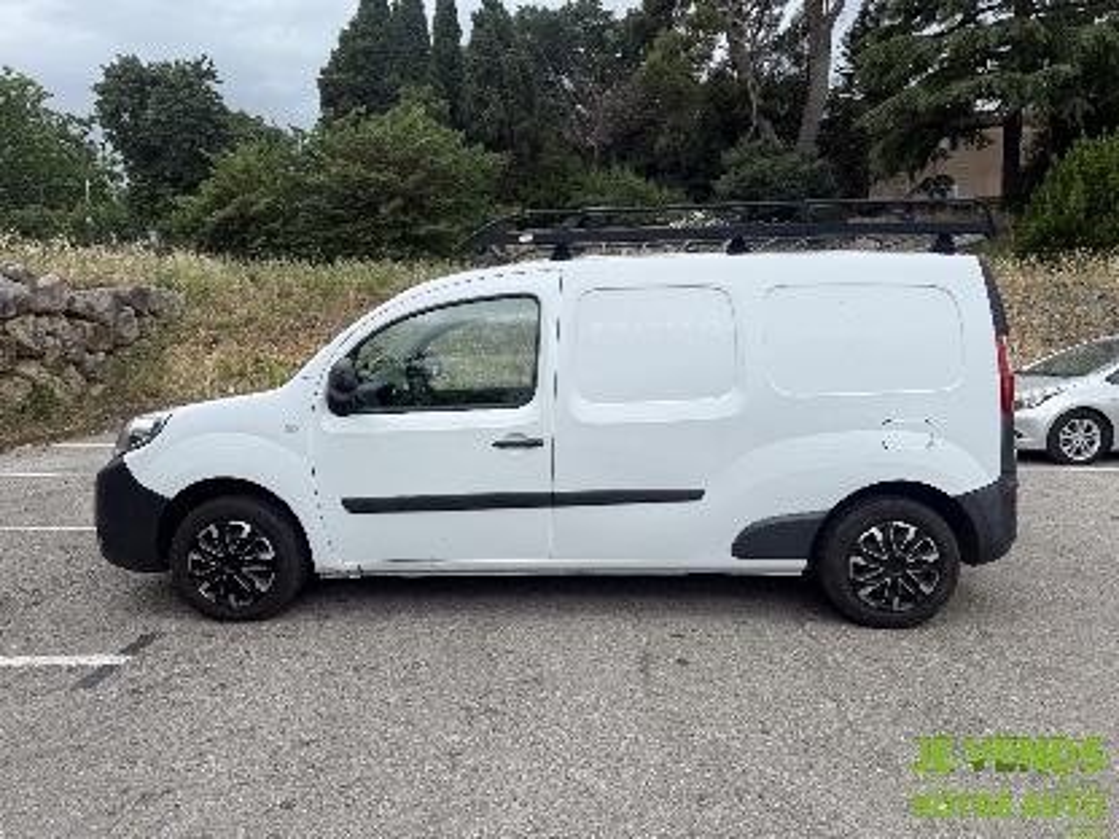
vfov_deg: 56.8
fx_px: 776
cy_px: 420
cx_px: 560
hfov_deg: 71.6
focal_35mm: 24
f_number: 1.78
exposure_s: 1/1855
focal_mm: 6.76
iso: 80
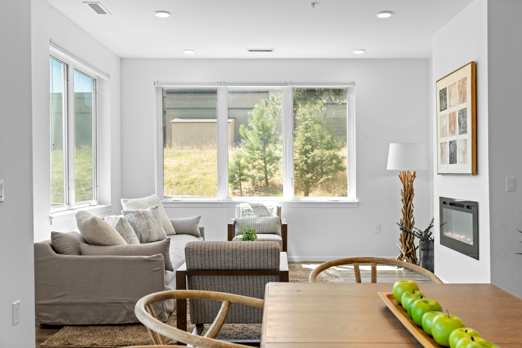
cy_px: 174
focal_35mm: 34
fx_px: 500
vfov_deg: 38.4
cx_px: 261
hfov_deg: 55.1
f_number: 8
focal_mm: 34.5
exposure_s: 1/20
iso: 640
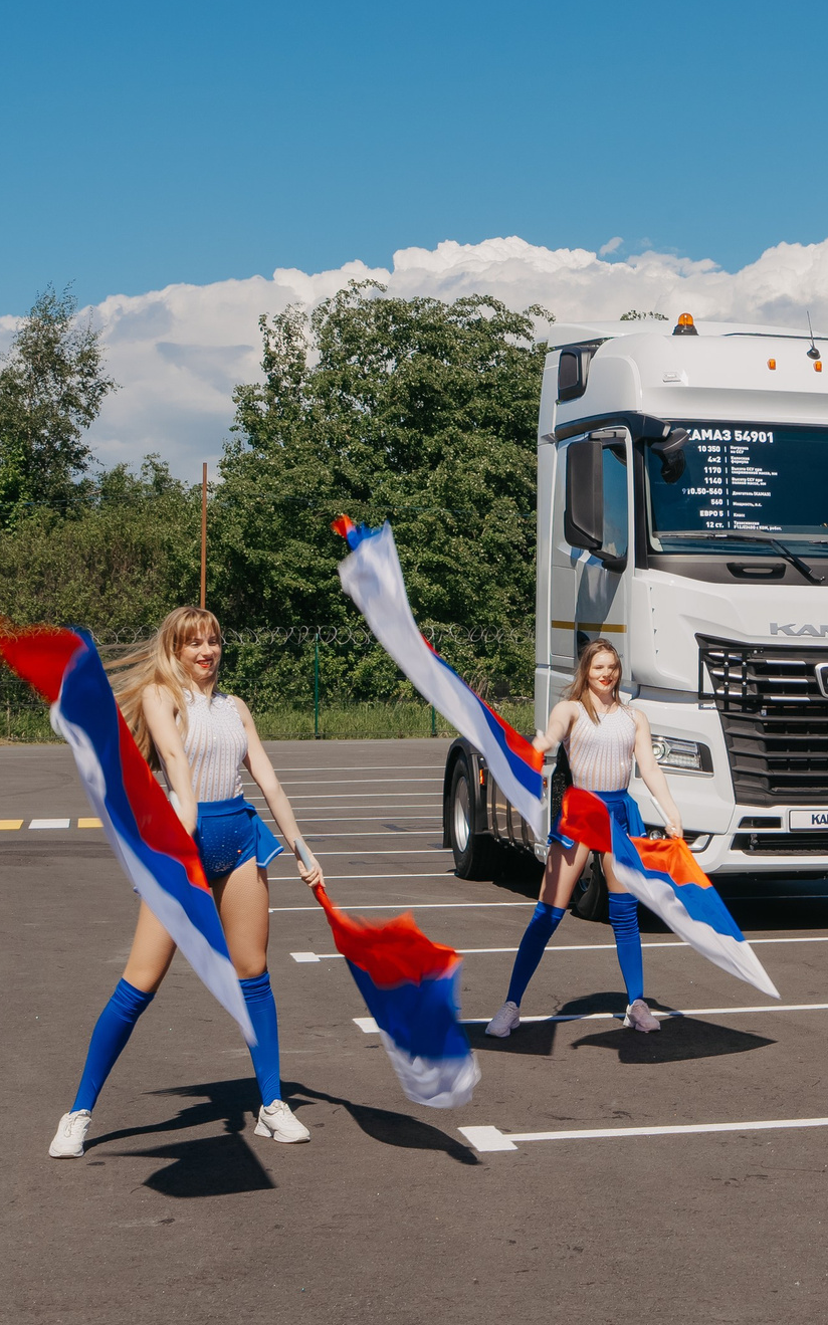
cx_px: 917
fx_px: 2456
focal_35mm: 68
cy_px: 607
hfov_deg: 18.4
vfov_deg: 30.2
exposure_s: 1/125
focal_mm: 33
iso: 160
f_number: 16
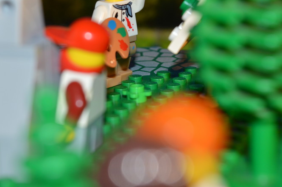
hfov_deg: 18.3
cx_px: 126
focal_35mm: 112
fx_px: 874
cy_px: 70
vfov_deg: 12.2
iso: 400
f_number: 8
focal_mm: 55
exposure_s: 1/60
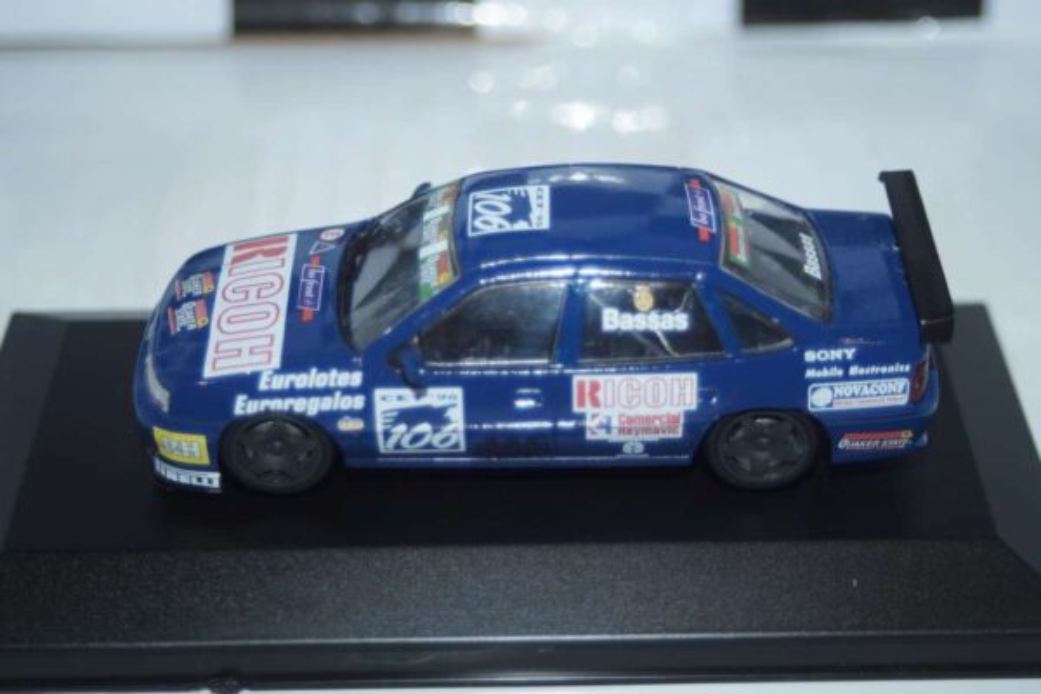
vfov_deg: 18.2
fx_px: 2169
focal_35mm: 75
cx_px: 520
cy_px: 347
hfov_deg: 27.0
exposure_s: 1/60
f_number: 4.5
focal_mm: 50
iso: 125
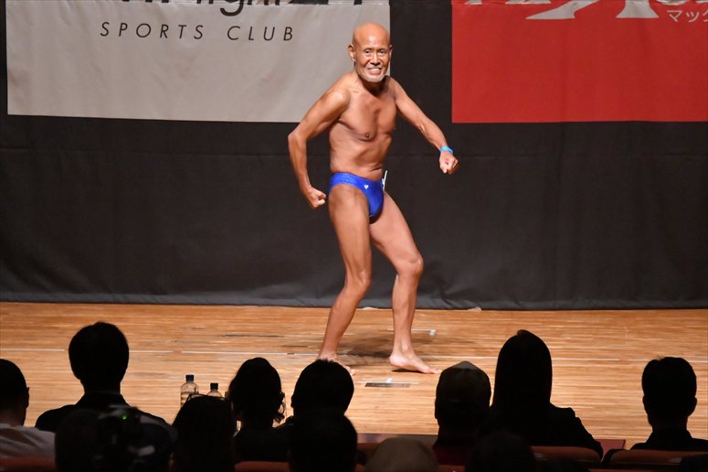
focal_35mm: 255
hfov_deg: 8.1
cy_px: 236
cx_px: 354
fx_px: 5013
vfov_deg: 5.4
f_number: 5.6
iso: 12800
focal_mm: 170
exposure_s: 1/400
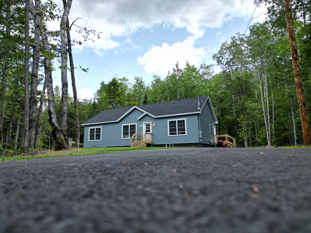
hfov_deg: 71.6
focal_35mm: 24
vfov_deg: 56.8
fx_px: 216
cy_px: 116
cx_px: 156
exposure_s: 1/1000
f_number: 1.7
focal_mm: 6.72
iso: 100
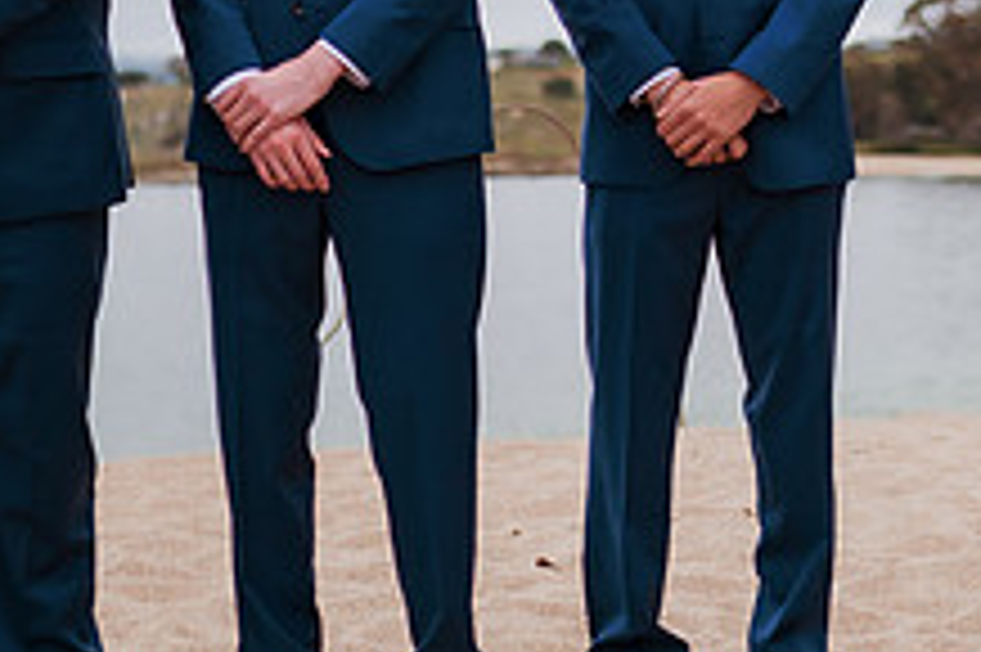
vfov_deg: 14.1
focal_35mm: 96
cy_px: 65
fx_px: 2614
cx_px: 824
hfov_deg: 20.9
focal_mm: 35
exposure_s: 1/4000
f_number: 1.8
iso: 500
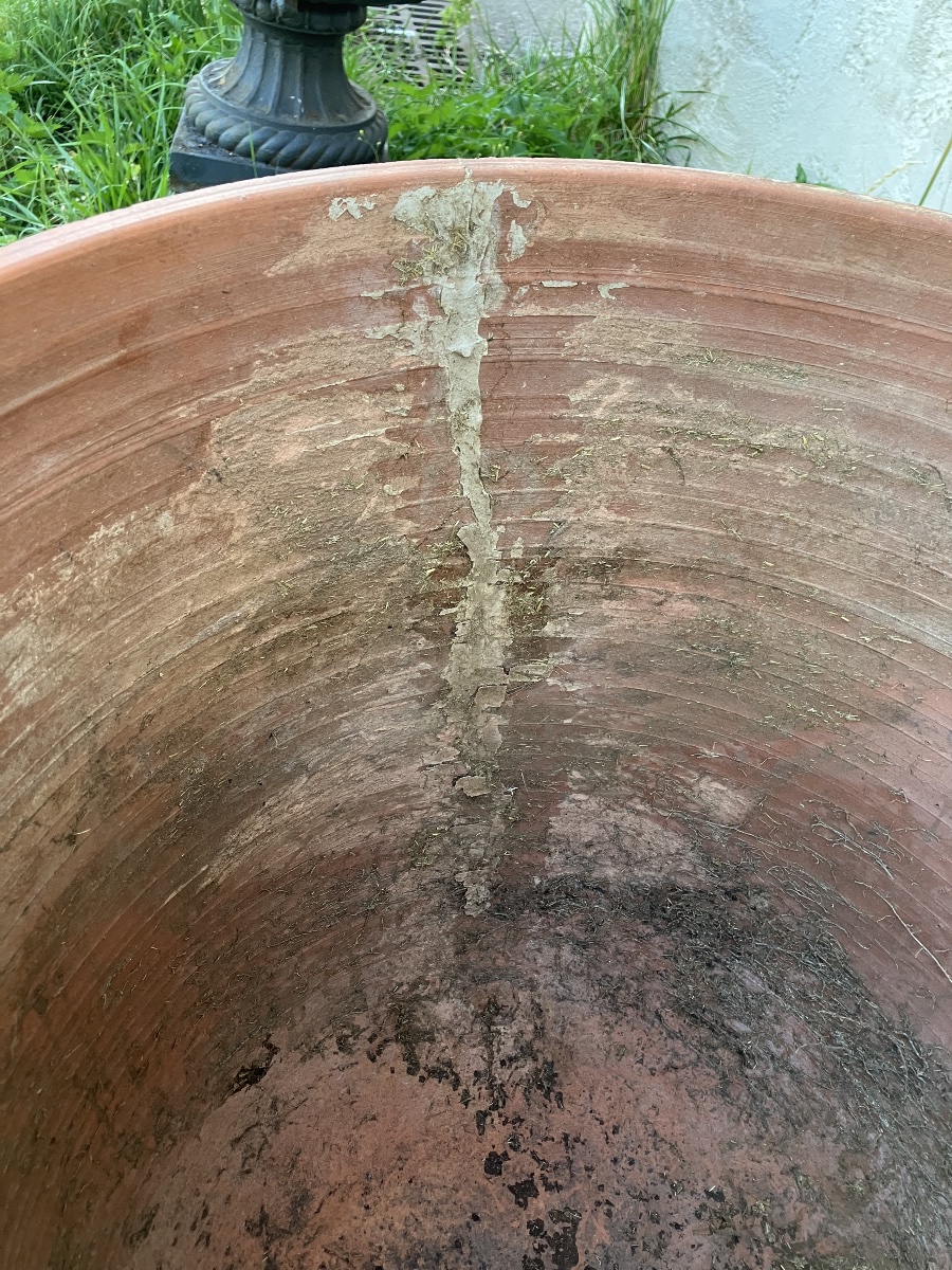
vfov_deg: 63.4
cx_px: 476
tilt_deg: -47.9
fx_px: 1027
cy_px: 635
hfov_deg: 49.7
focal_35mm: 28
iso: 80
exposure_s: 1/90
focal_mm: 3.99
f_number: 1.8
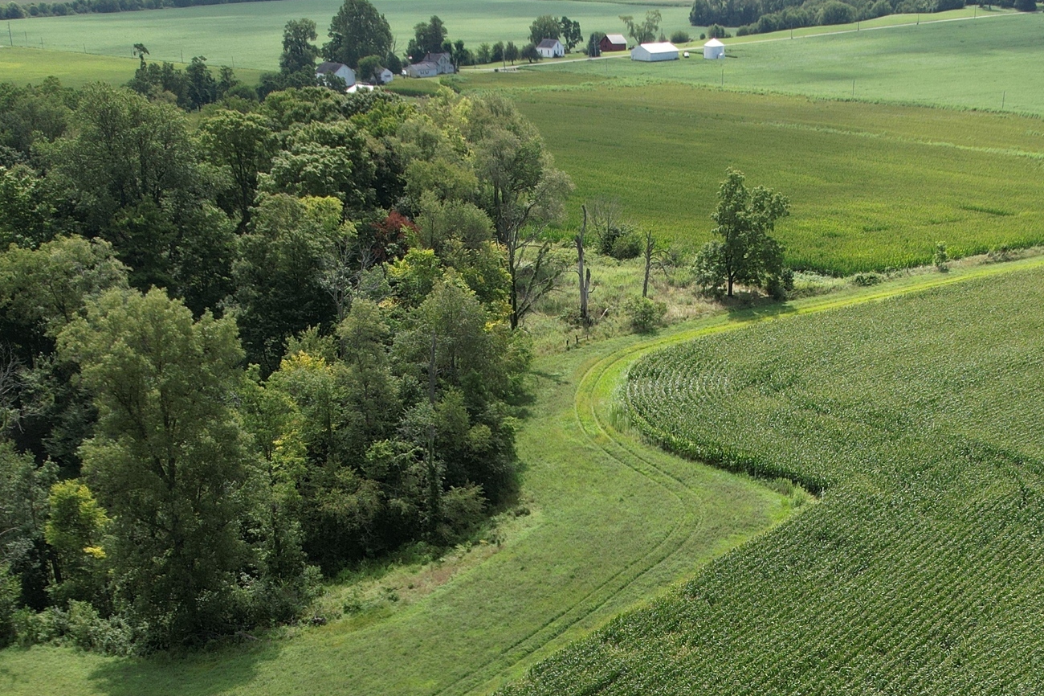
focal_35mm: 52
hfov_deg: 37.8
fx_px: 1508
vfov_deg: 24.9
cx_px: 681
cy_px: 671
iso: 100
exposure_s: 1/1250
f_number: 2.8
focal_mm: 8.38
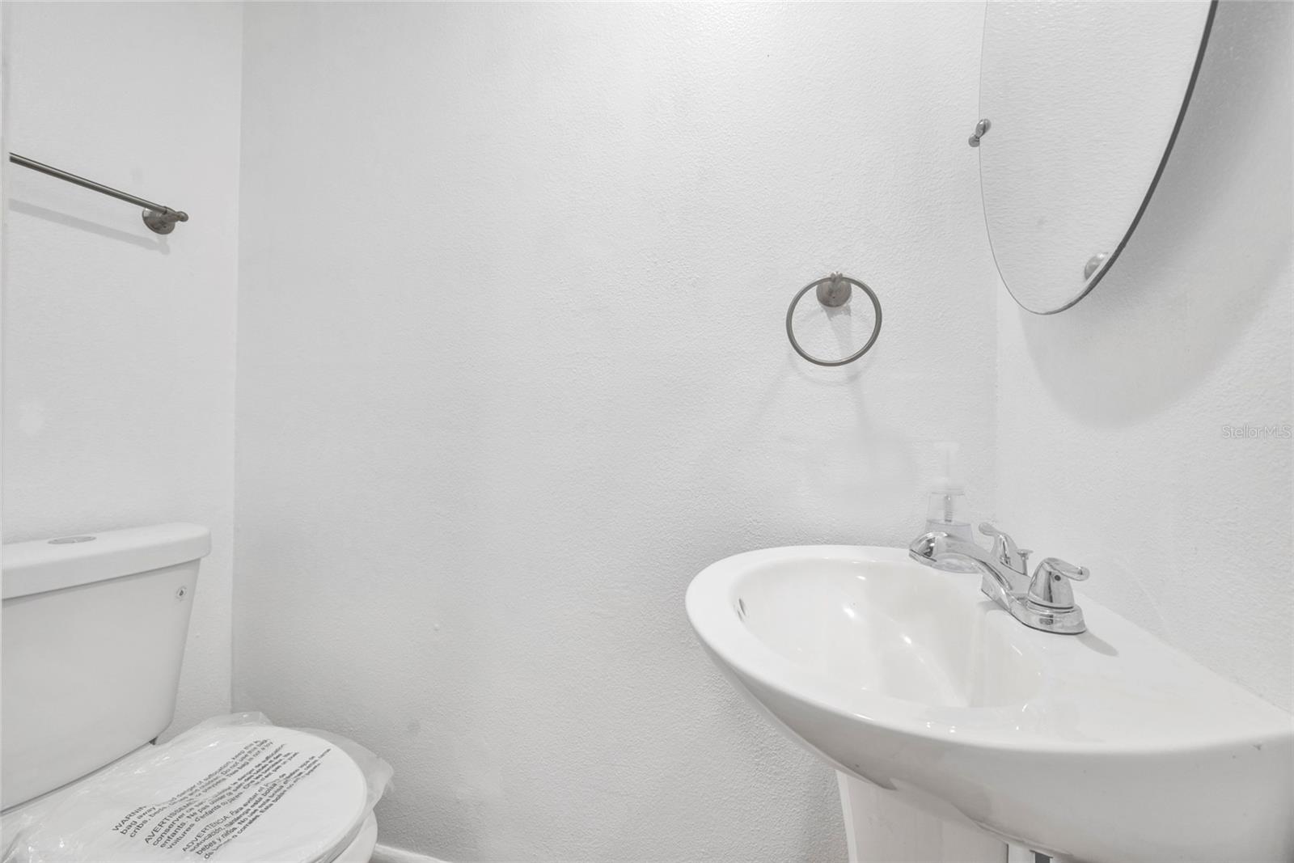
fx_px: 503
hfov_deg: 104.2
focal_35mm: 14
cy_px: 432
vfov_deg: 81.2
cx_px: 647
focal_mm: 14
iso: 250
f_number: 7.1
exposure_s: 1/4
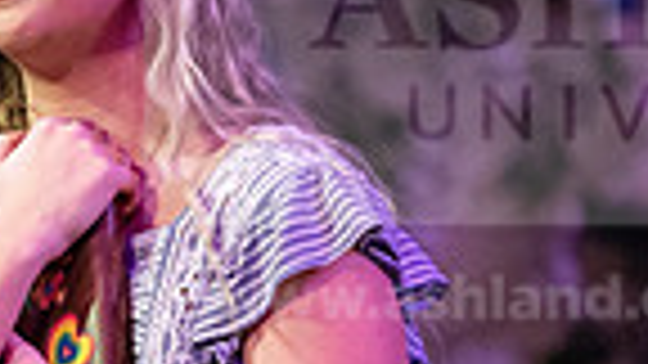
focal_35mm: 631
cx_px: 9
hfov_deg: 3.4
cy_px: 393
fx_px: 10842
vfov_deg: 1.9
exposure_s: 1/320
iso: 3200
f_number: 3.2
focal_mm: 150
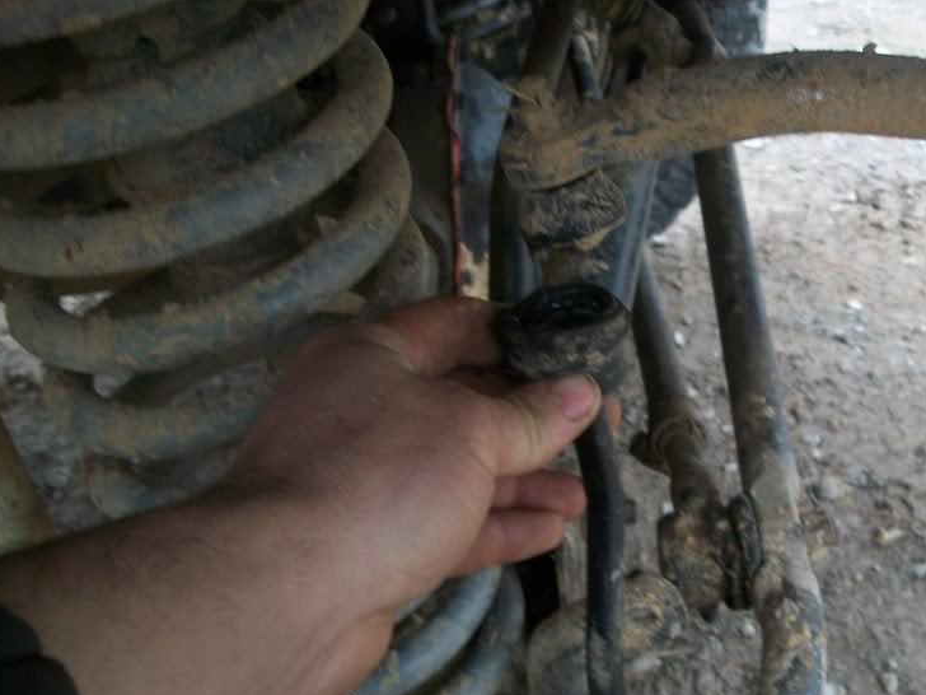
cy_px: 384
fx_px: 1204
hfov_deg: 41.6
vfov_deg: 32.2
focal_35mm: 45
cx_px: 603
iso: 80
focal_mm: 5.7
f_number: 2.9
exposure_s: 1/30
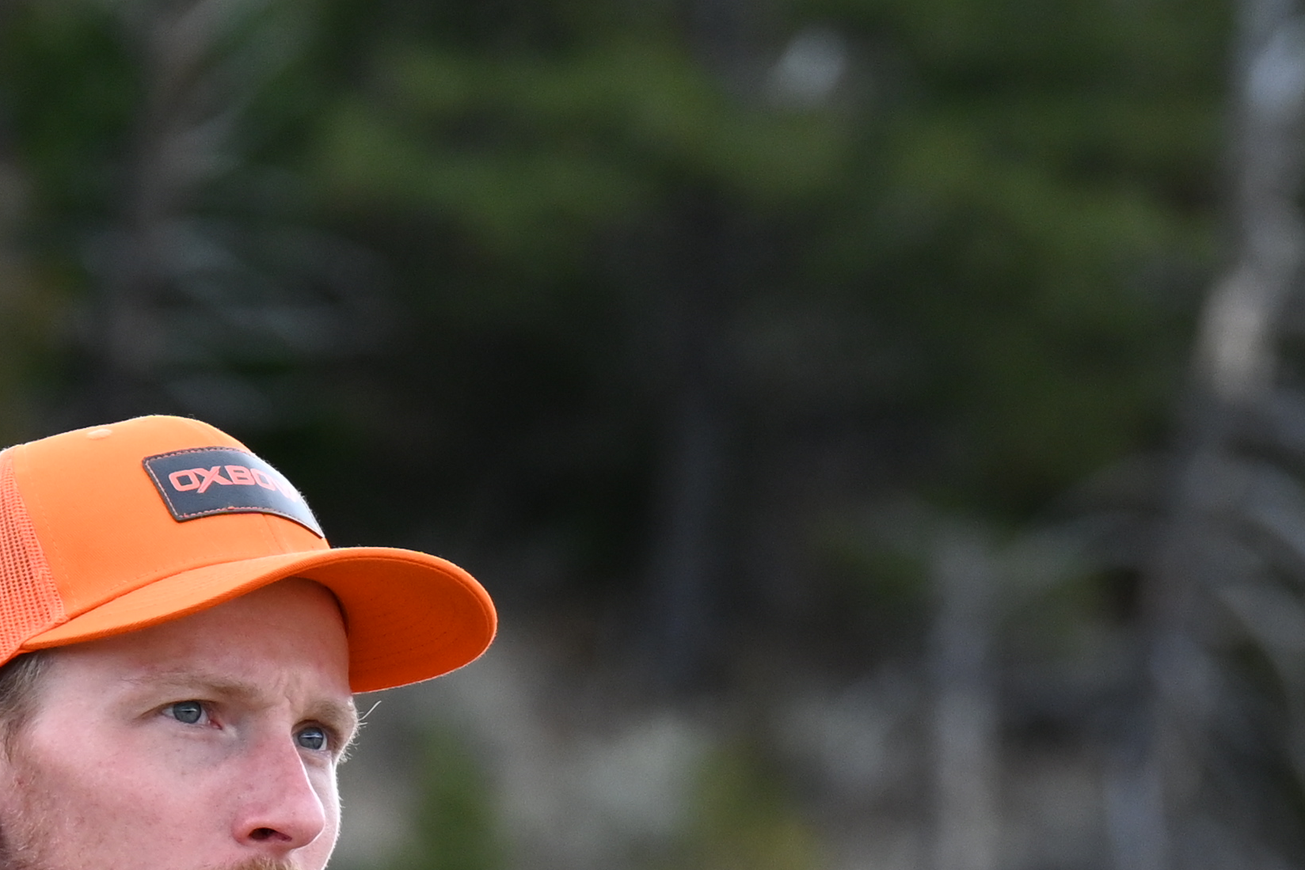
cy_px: 1240
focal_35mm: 760
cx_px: 748
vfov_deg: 1.8
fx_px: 27550
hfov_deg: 2.7
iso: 560
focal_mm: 150
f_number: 5.3
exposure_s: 1/250
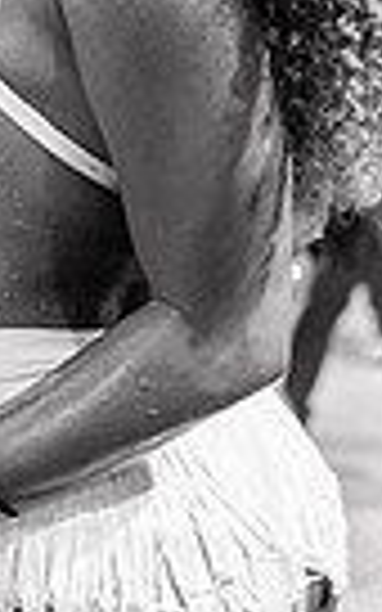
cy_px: 148
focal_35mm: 81
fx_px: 1349
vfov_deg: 25.2
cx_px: 121
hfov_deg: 16.1
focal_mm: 24
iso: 1600
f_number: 1.8
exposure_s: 1/320
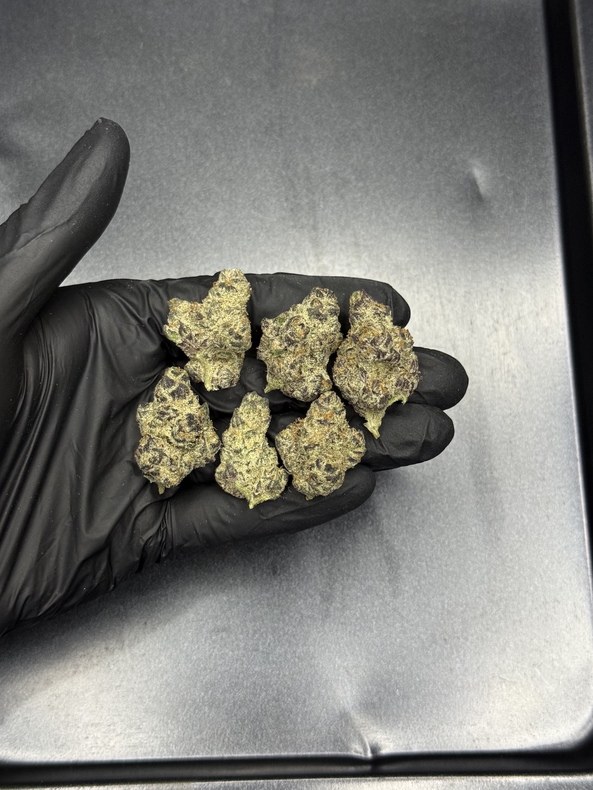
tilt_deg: -75.1
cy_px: 384
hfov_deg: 29.1
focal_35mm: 50
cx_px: 286
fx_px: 1142
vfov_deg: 38.2
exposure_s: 1/60
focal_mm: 6.76
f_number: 1.78
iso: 160
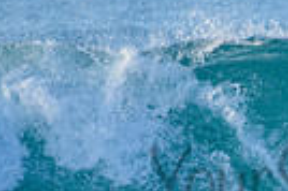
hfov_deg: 1.0
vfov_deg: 0.6
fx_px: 17307
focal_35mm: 2166
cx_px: 372
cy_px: 160
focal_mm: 500
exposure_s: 1/1600
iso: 320
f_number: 5.6
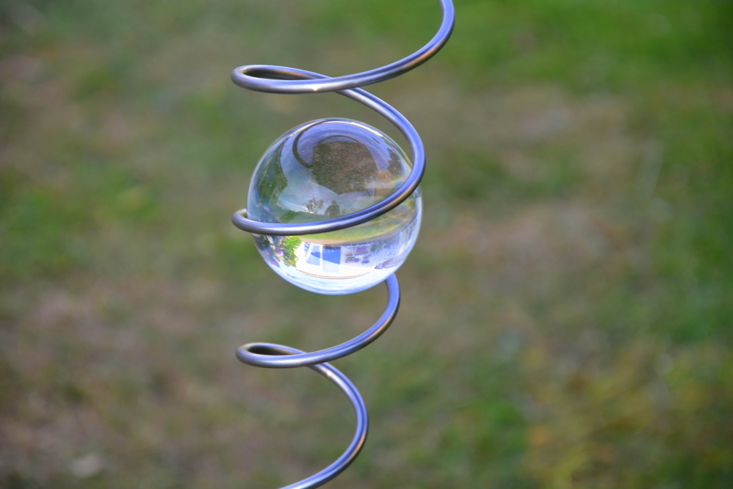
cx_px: 366
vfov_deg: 8.7
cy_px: 244
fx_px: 3207
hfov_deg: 13.0
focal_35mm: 158
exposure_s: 1/125
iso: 250
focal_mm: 105
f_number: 5.6
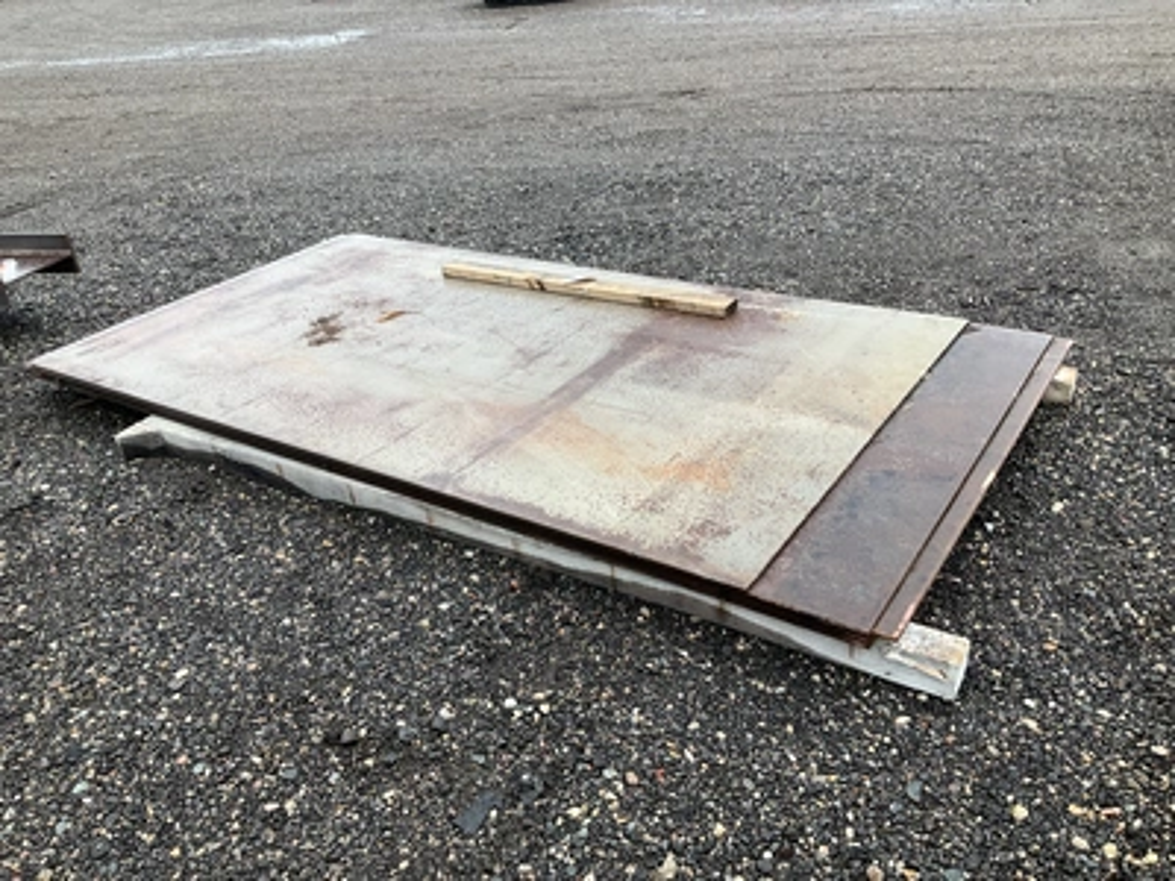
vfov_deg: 48.2
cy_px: 440
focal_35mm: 29
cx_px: 588
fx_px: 984
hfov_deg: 61.7
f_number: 1.8
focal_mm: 3
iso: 16
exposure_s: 1/123
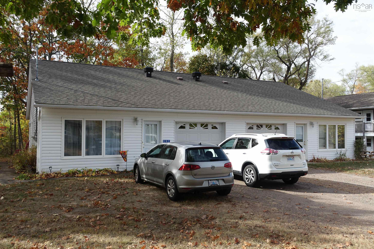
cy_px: 124
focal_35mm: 32
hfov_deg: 58.7
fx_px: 332
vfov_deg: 41.1
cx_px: 187
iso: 125
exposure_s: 1/80
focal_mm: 11.56
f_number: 3.2
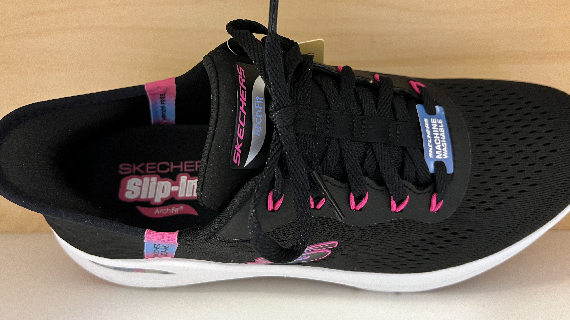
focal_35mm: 31
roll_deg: +2.3
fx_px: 469
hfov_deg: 62.6
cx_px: 294
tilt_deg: -14.7
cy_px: 117
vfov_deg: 37.5
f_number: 1.5
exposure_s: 1/33
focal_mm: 5.7
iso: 400
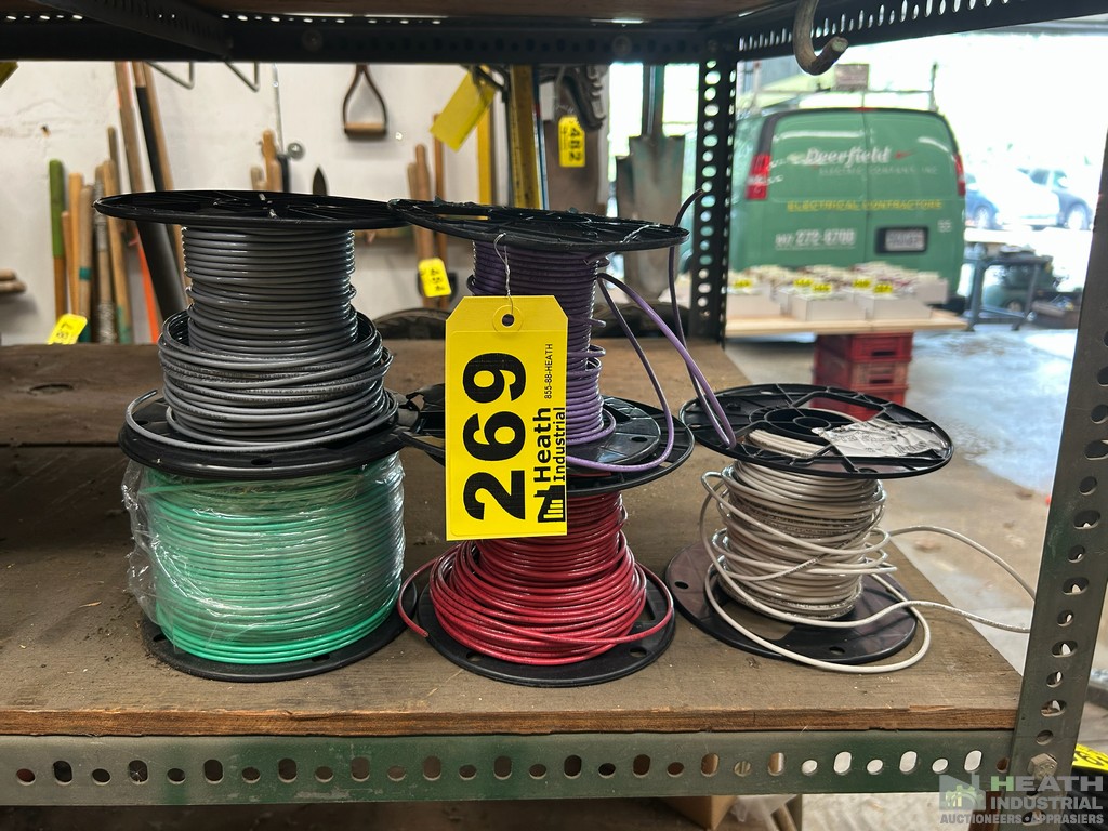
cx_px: 554
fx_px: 832
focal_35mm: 26
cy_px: 416
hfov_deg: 67.3
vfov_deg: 53.1
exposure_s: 1/60
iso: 100
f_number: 1.5
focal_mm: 5.7
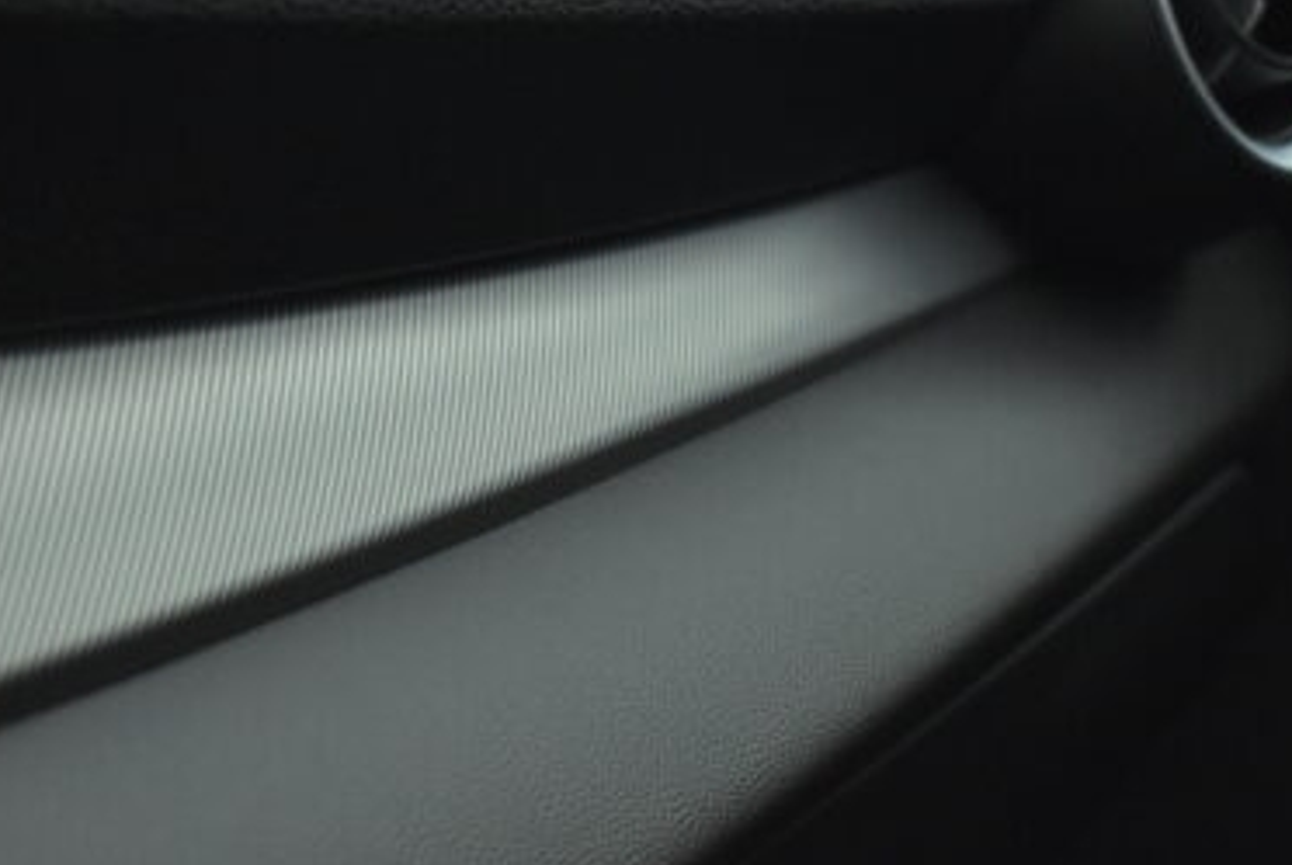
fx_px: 3557
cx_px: 563
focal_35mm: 99
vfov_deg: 13.9
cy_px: 377
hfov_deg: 20.6
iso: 1600
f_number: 4.5
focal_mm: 32
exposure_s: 1/50
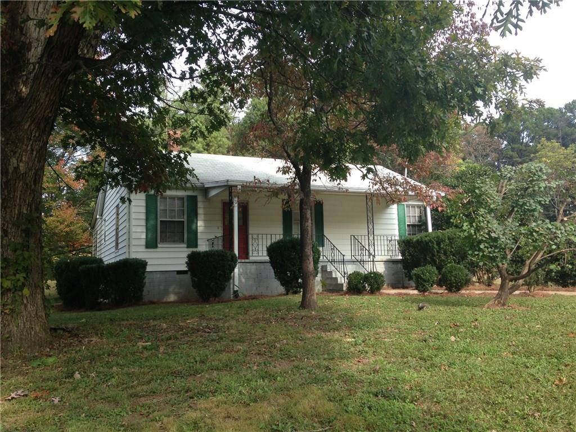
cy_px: 216
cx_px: 288
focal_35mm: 33
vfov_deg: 42.9
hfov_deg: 55.4
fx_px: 549
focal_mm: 4.13
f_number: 2.4
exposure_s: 1/330
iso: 50
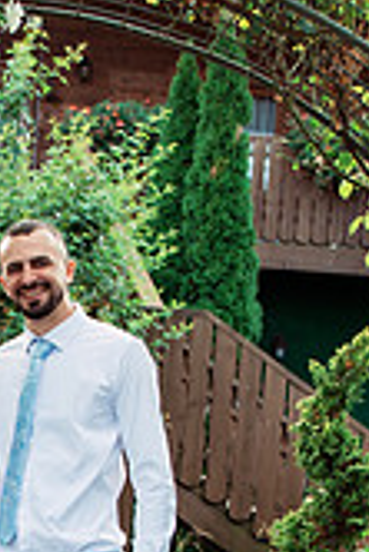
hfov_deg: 14.0
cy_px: 532
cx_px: -73
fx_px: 1457
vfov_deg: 20.8
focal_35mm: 95
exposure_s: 1/320
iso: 320
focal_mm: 35
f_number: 4
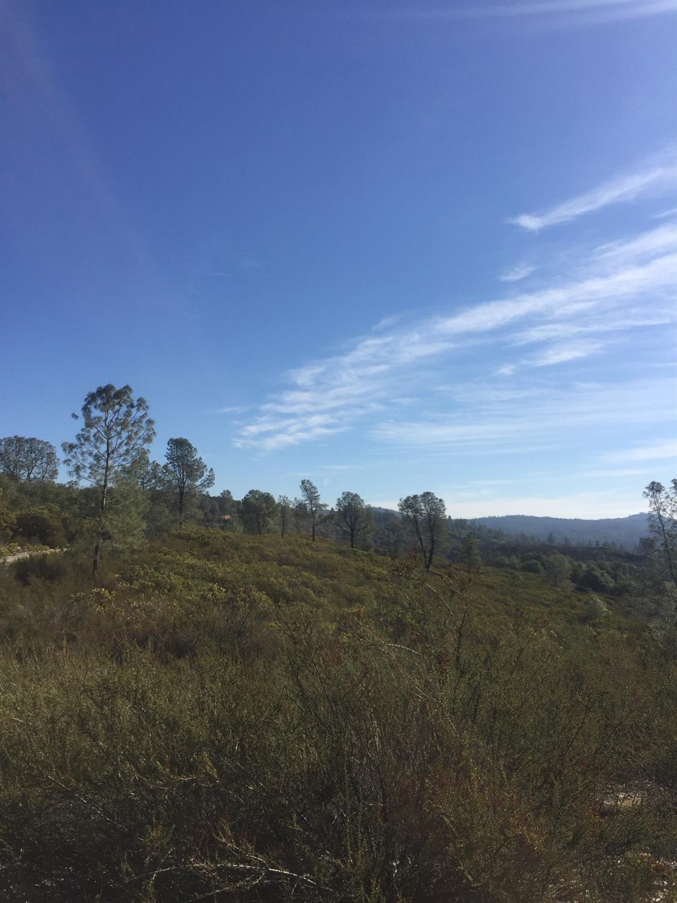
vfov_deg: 61.7
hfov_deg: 48.2
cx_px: 338
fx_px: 756
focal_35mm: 29
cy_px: 452
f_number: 2.2
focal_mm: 4.15
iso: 32
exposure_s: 1/3300
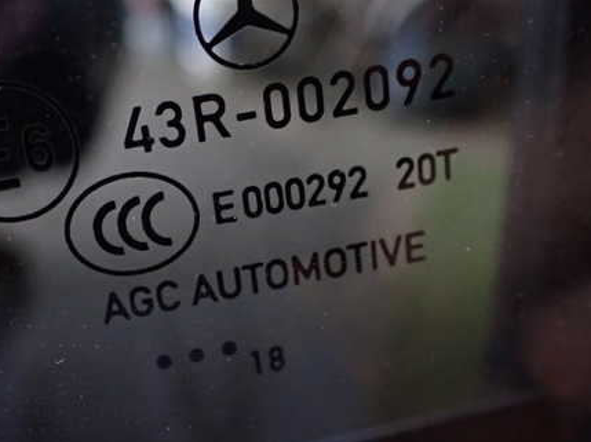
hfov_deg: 44.0
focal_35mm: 42
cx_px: 186
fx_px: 716
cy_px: 209
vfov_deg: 34.3
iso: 640
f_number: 2.3
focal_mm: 5.4
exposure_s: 1/125
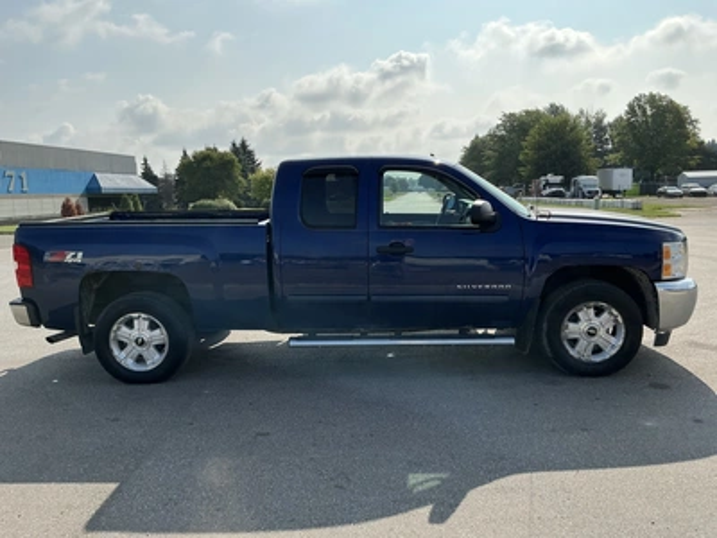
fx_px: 580
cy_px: 269
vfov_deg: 49.7
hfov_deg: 63.4
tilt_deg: -6.8
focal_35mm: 28
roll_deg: +1.9
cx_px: 358
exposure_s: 1/3322
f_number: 1.8
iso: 25
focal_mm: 3
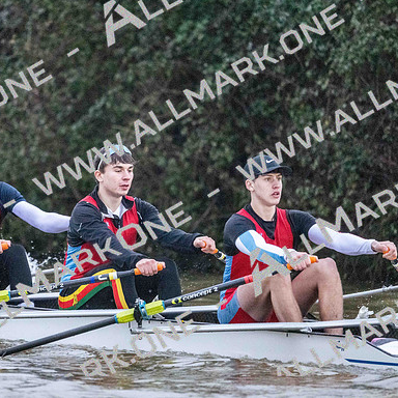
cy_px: 198
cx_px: 161
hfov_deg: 3.4
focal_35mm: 513
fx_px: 6673
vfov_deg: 3.4
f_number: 4.5
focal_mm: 400
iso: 20000
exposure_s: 1/1600
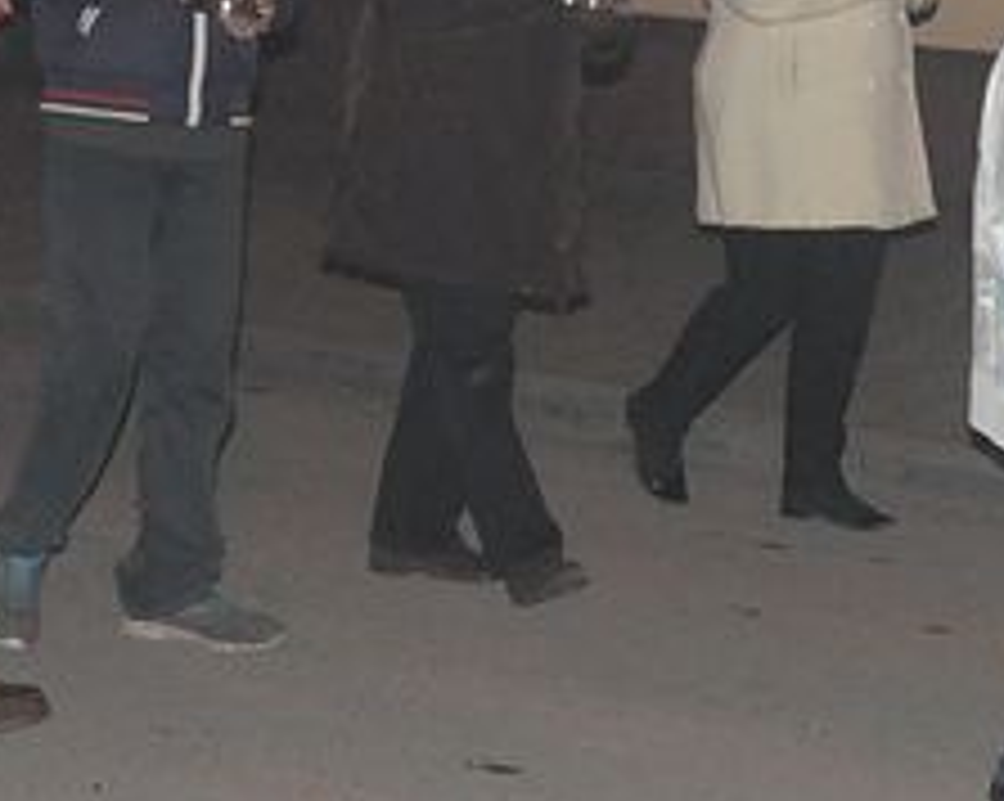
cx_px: 1018
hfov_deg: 16.0
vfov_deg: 13.0
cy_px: 254
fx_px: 3503
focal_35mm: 118
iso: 2000
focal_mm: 22
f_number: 5
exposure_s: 1/60
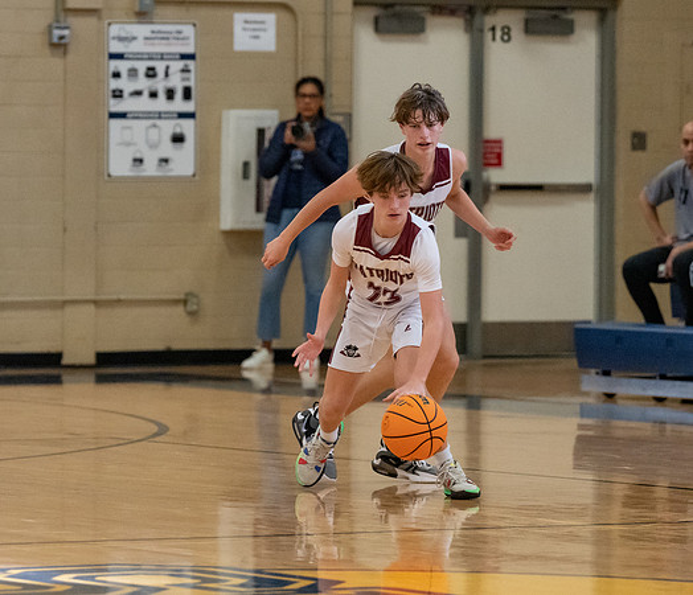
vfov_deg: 5.7
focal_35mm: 283
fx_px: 5978
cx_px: 278
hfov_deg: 6.6
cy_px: 319
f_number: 2.8
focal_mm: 145
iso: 5000
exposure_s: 1/1000
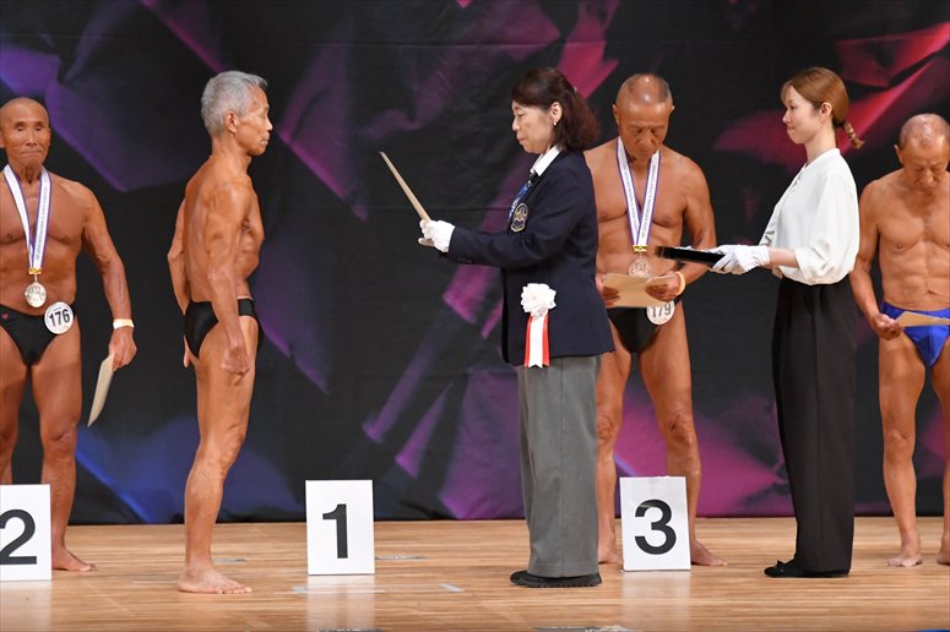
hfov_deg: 7.2
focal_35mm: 285
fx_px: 7517
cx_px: 475
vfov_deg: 4.8
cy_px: 316
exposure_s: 1/400
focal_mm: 190
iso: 5000
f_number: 5.6
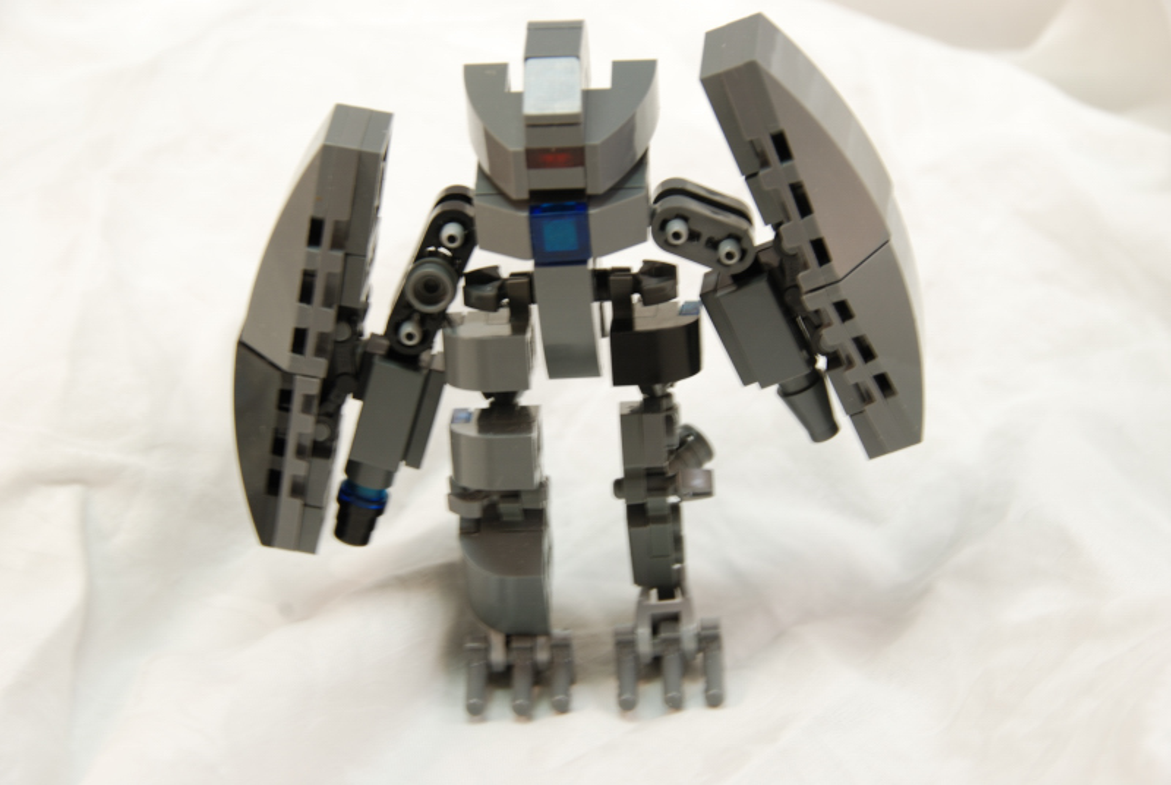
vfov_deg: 10.2
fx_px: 4398
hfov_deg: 15.2
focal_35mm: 135
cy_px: 392
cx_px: 586
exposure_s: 1/2
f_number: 10
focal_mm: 90
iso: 100
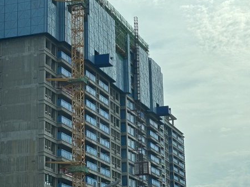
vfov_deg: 14.6
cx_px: 96
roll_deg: +0.6
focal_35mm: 101
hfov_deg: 19.4
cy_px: 108
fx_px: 729
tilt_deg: +15.3
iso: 32
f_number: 2.8
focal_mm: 9
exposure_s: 1/1179
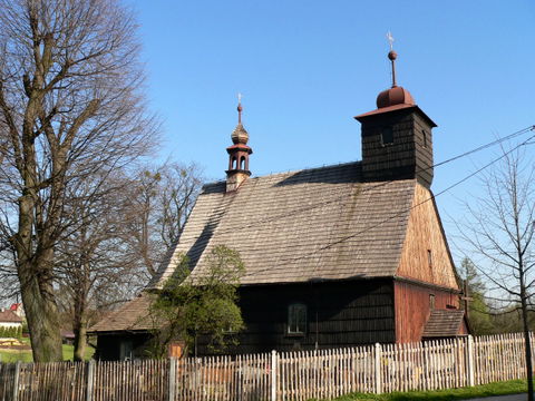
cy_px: 200
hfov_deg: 51.4
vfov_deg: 39.7
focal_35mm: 36
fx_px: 556
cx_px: 268
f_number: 4
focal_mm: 6
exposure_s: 1/320
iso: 80
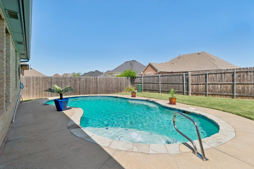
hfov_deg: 90.0
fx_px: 127
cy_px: 84
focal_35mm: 18
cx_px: 127
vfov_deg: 67.4
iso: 100
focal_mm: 12
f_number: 9
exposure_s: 1/500
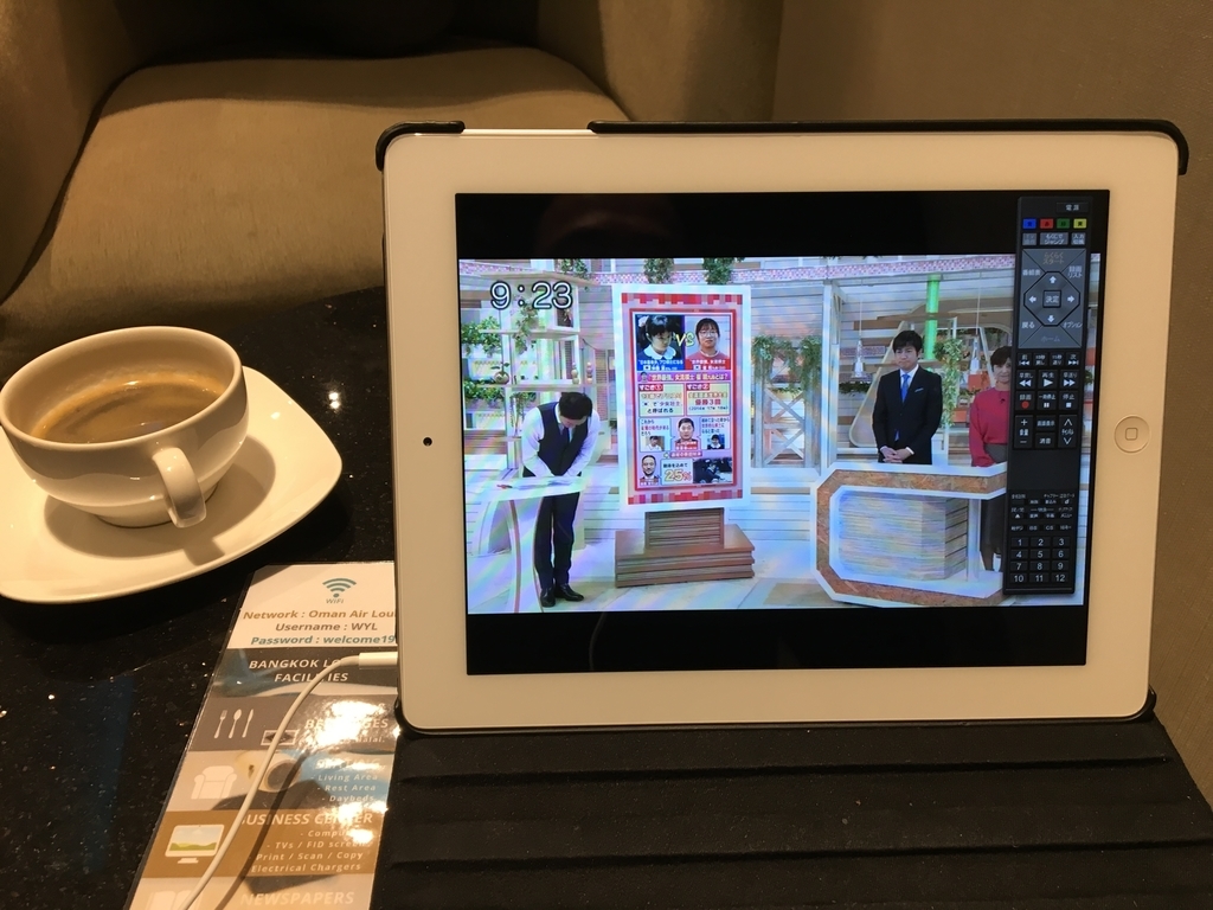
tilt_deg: -35.2
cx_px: 606
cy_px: 455
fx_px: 1016
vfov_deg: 48.2
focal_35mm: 29
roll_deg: -0.6
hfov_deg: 61.7
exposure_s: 1/33
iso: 100
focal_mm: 4.15
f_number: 2.2
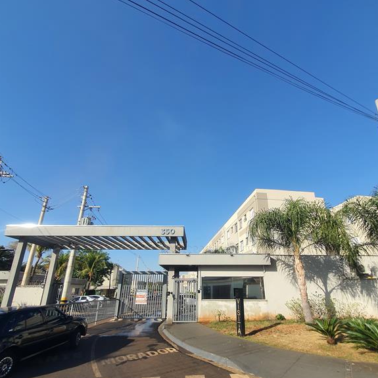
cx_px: 193
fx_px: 198
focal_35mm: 16
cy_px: 220
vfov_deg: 86.7
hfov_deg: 87.4
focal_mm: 1.8
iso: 50
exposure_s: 1/684
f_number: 2.2
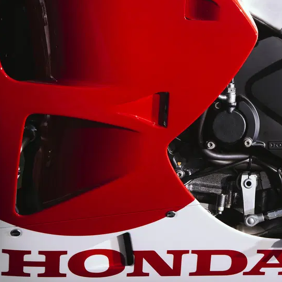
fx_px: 2691
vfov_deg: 6.0
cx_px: 260
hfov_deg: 6.0
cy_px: 95
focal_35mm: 292
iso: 160
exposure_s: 1/200
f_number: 8
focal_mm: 155
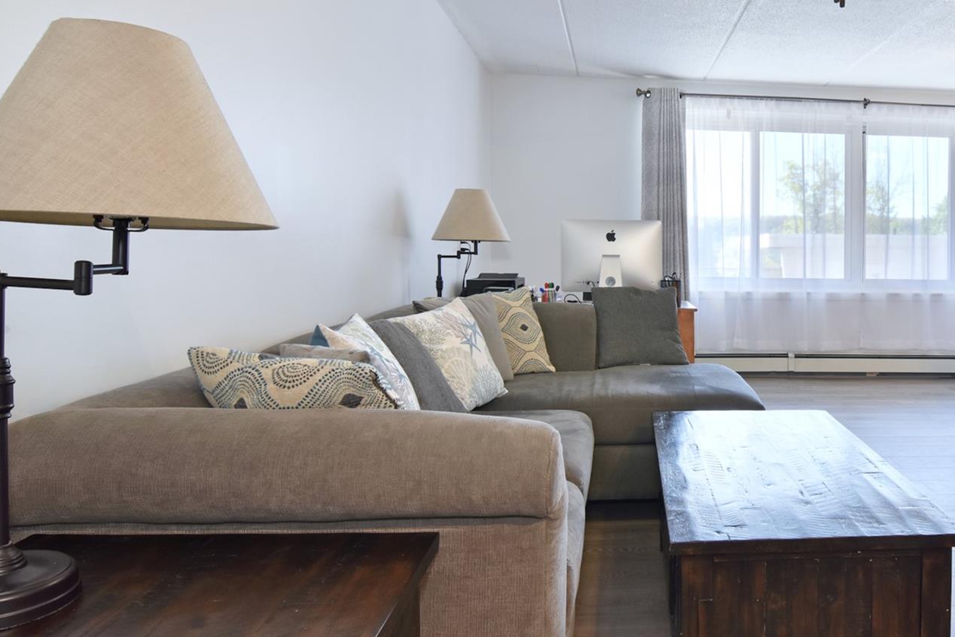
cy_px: 263
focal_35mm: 27
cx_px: 713
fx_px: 711
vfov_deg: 48.0
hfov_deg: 63.9
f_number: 8
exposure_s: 1/200
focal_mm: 11
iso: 640
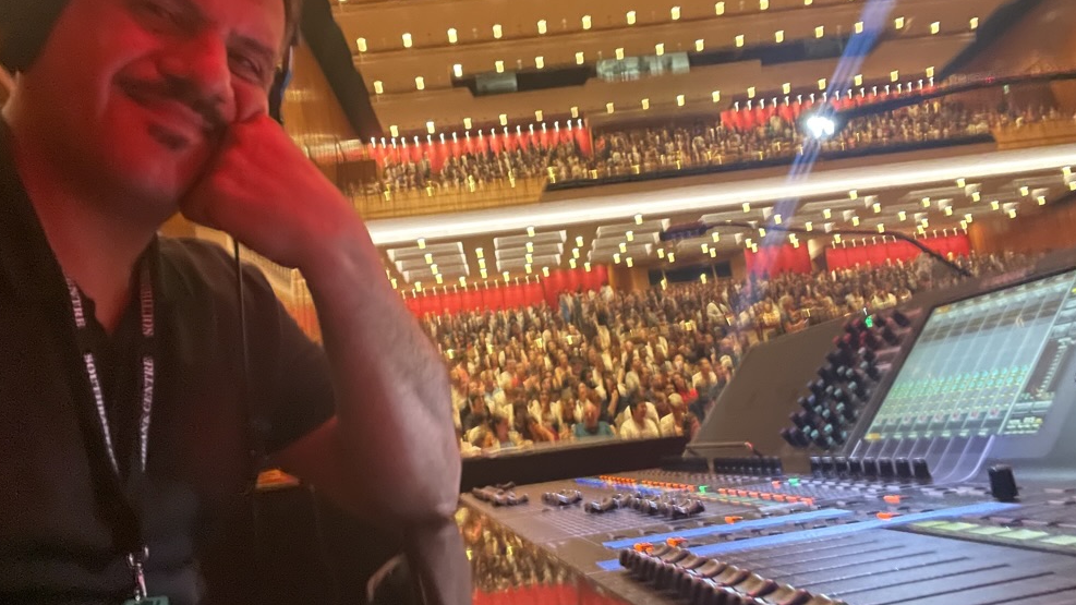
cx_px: 551
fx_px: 742
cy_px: 283
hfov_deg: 71.9
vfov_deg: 44.4
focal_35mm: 26
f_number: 2.2
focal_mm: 2.71
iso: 1600
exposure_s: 1/15
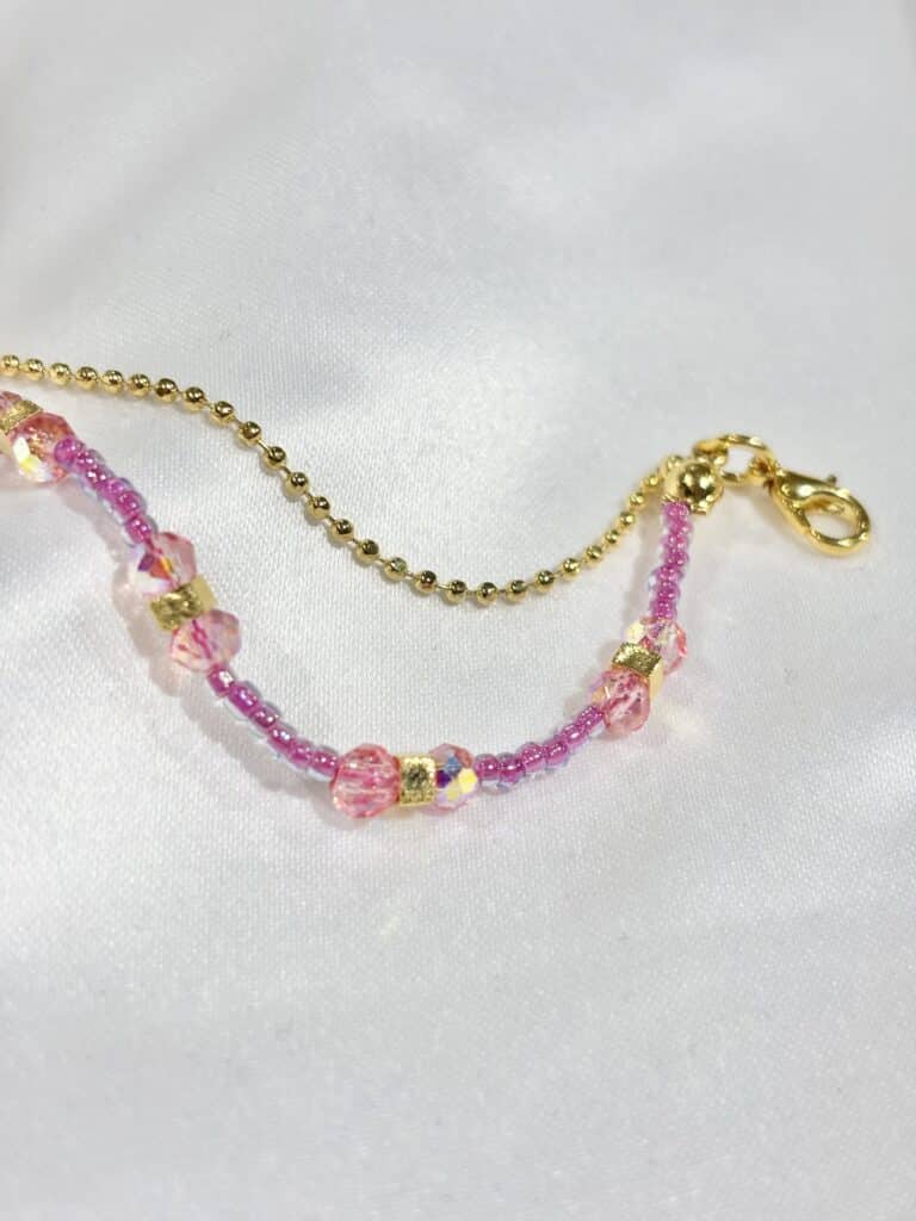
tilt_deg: -37.3
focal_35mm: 52
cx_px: 458
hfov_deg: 28.0
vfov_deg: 36.8
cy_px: 610
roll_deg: +7.0
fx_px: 1835
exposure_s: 1/306
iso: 32
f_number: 1.6
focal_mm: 5.96
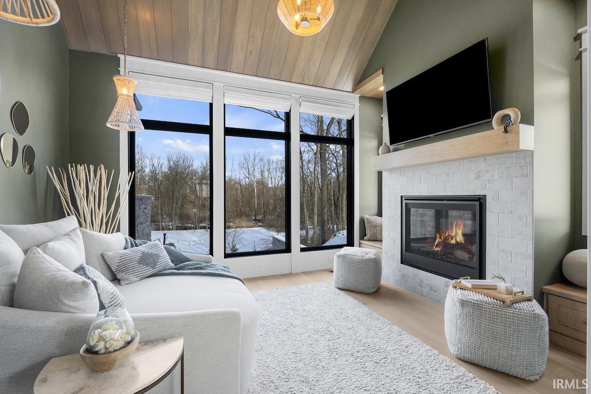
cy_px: 197
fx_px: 259
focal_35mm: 16
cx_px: 296
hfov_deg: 97.6
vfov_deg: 74.6
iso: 800
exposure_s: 1/160
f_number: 4
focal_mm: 10.5
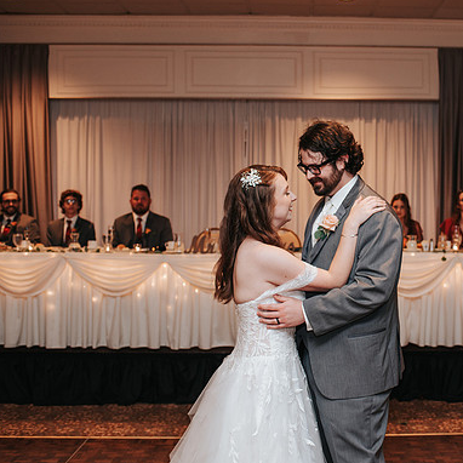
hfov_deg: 34.8
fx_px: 726
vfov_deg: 35.3
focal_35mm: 48
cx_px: 329
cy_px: 217
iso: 1000
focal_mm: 35
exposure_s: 1/160
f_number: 2.8
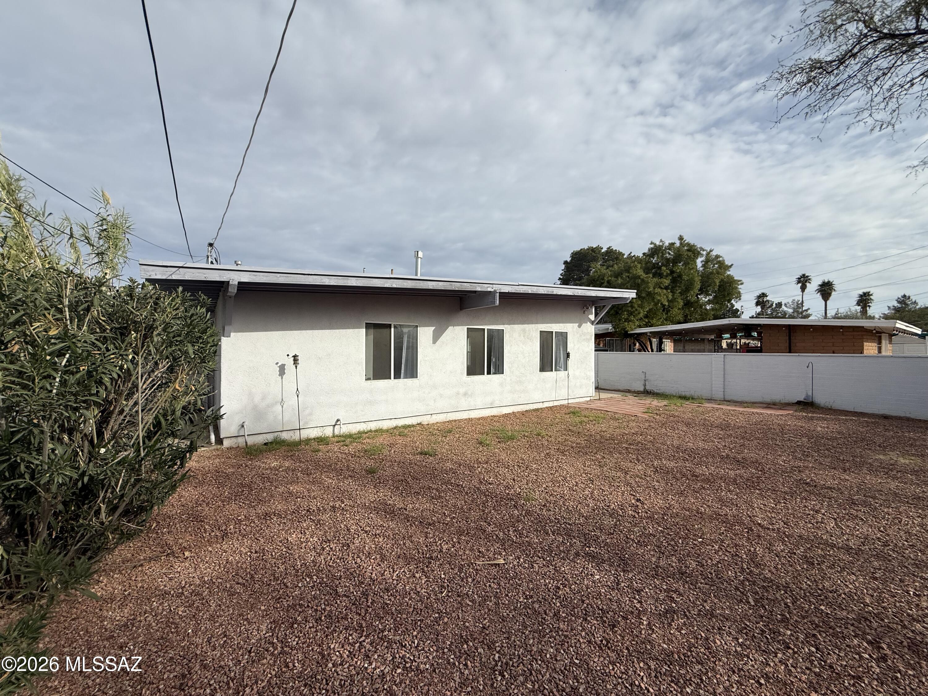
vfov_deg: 85.7
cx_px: 464
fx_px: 375
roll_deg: -0.5
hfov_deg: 102.1
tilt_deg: +0.6
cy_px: 348
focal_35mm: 14
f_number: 2.2
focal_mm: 2.22
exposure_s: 1/3663
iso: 50
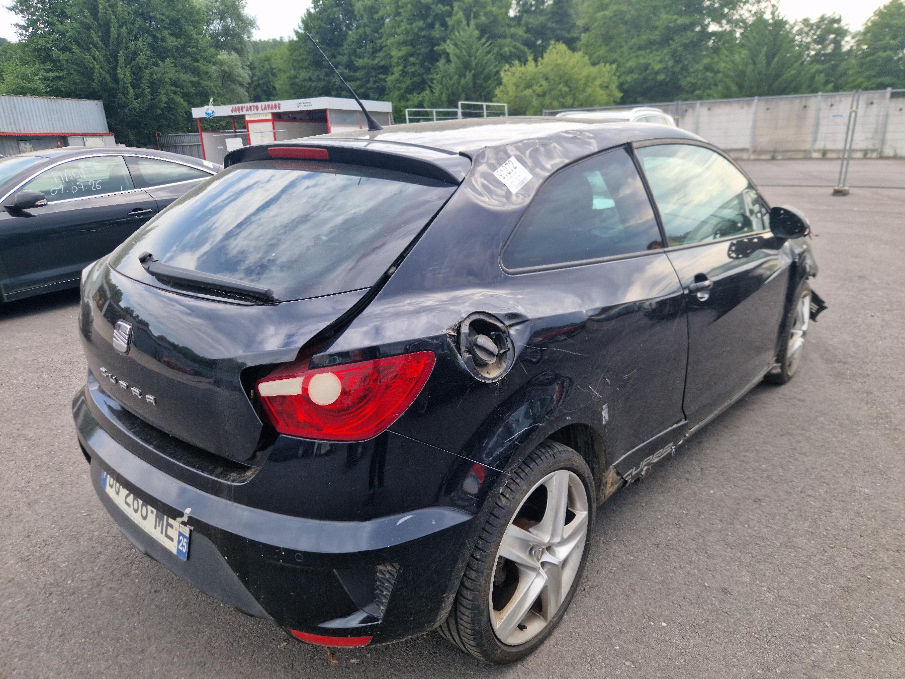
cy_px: 340
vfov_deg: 58.9
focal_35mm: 23
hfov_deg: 73.9
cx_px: 452
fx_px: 601
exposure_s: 1/385
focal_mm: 5.4
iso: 50
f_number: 1.8
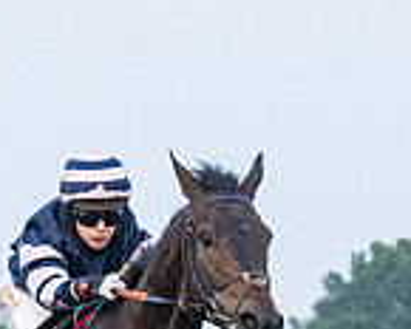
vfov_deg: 2.4
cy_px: 429
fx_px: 7797
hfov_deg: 3.0
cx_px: -73
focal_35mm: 641
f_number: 4
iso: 1250
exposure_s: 1/2000
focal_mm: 80
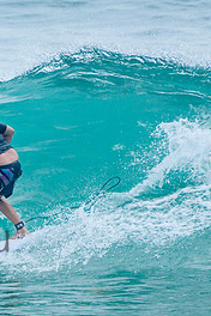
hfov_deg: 1.1
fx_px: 10646
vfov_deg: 1.7
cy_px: 221
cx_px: -45
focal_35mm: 1211
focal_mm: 400
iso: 500
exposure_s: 1/2000
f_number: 9
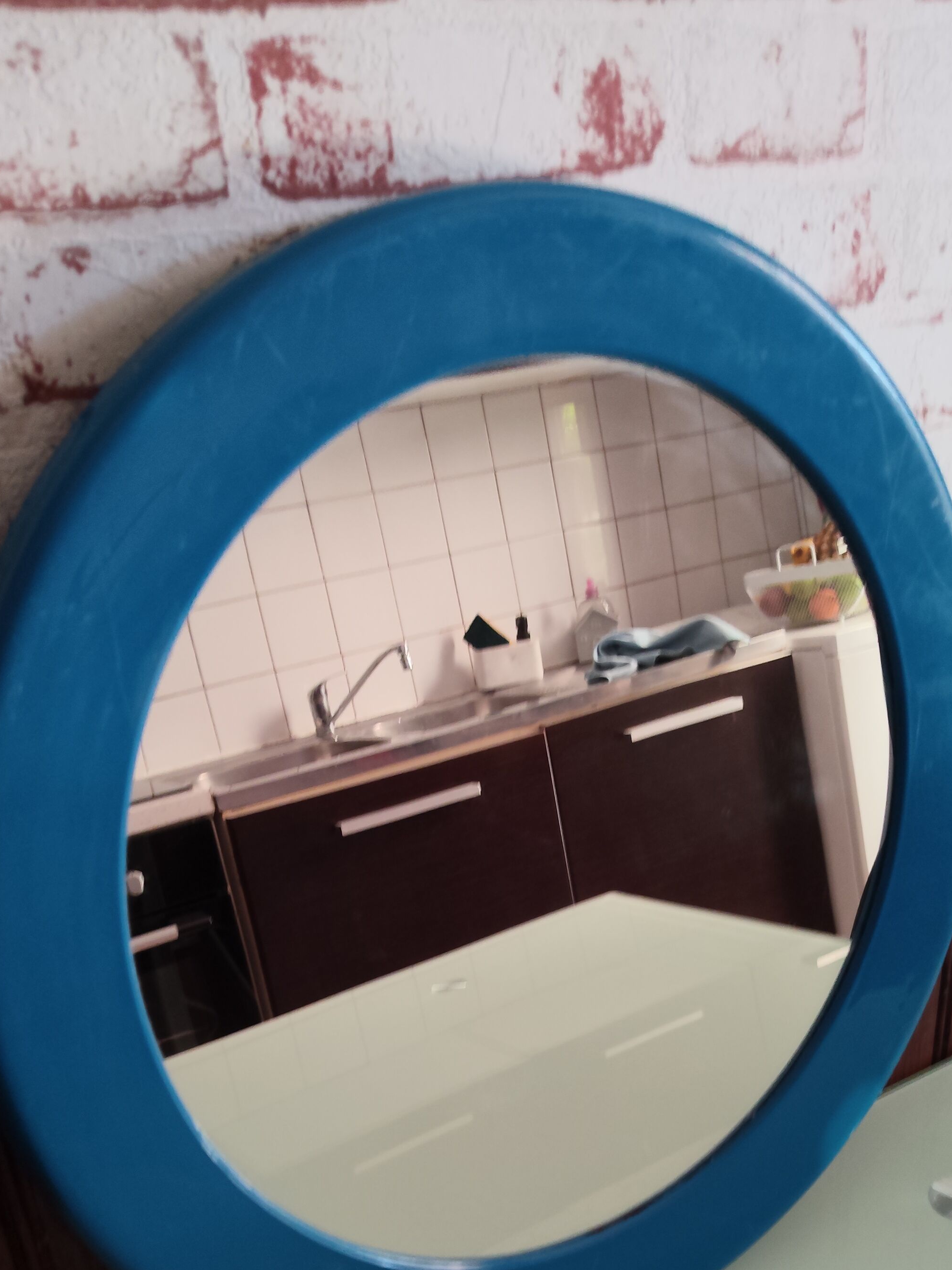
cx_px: 490
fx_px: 1320
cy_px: 899
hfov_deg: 39.7
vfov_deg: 49.9
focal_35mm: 36
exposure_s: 1/33.3
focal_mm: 5.24
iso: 685
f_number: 1.7
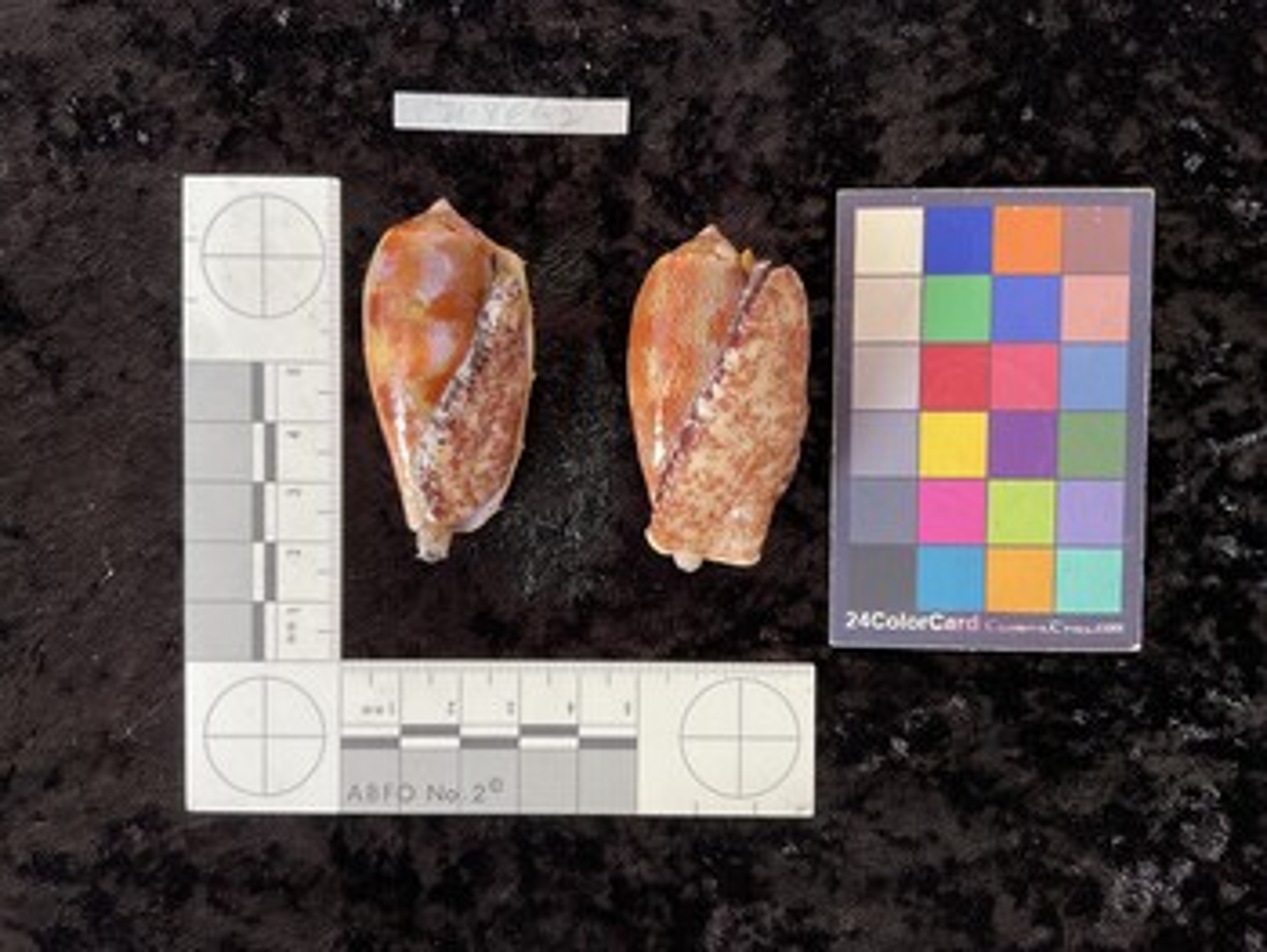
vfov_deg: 48.3
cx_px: 634
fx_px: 1062
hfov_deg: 61.6
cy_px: 476
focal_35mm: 29
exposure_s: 1/100
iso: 64
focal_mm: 3
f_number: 1.8
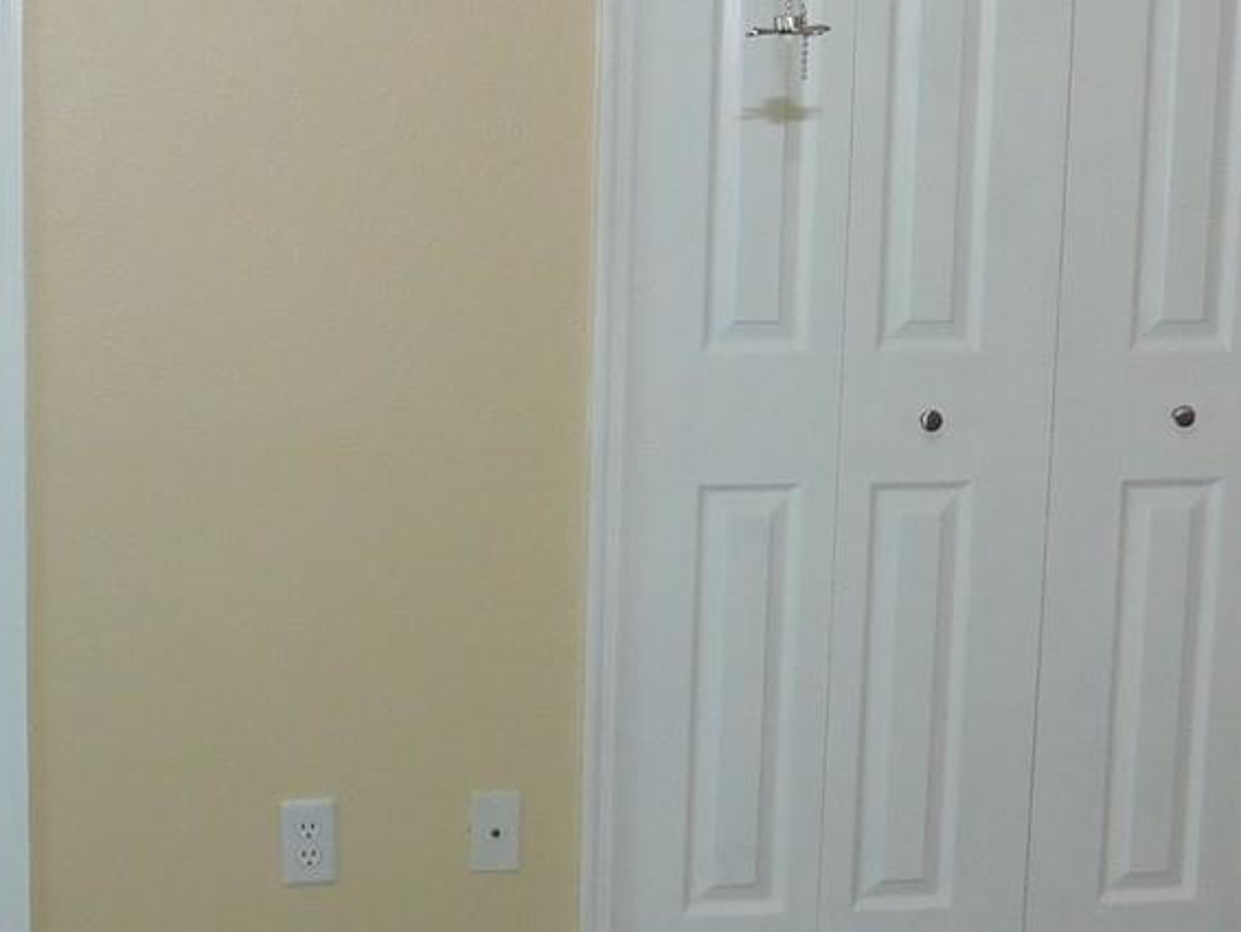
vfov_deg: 22.5
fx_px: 2331
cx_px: 252
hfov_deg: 29.2
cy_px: 333
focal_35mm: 65
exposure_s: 1/30
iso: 200
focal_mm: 4
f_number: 3
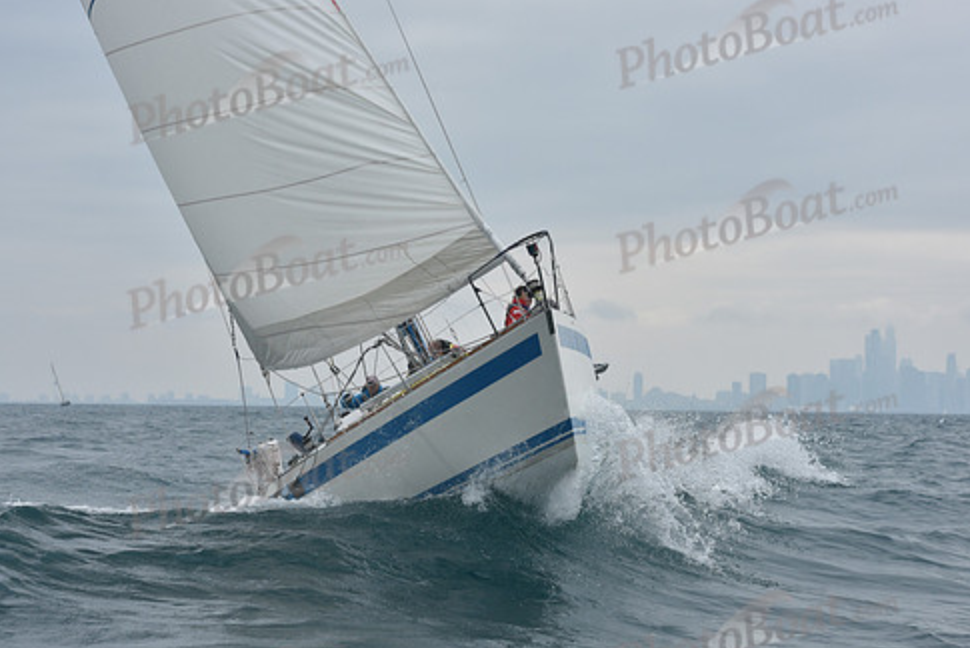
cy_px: 353
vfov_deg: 12.5
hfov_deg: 18.6
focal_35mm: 110
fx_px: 2966
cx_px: 514
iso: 250
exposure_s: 1/800
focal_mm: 92
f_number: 8
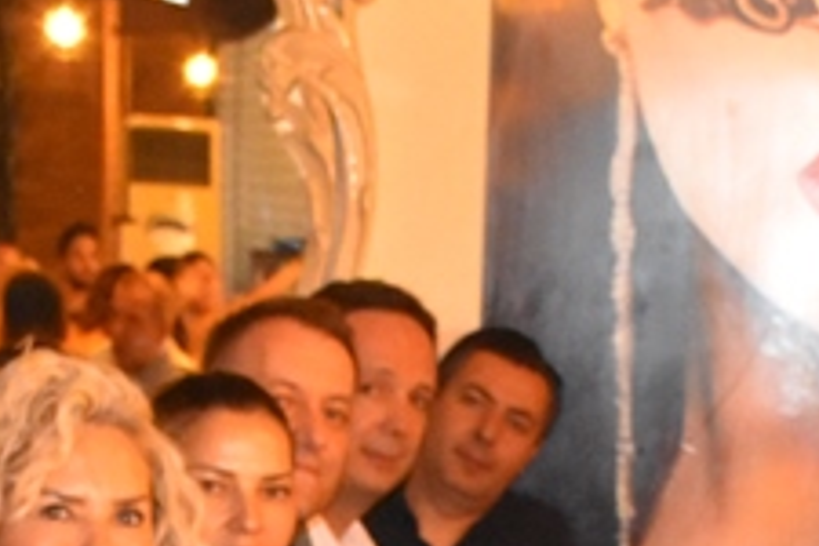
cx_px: 561
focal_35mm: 205
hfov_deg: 10.0
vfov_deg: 6.5
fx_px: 4663
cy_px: 1108
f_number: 6.3
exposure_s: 1/60
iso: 7200
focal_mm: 30
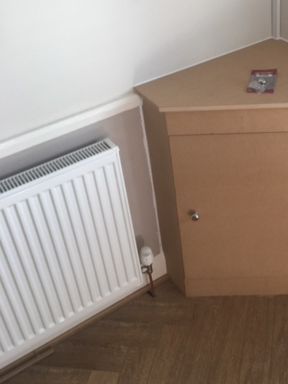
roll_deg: +2.8
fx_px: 532
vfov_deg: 39.1
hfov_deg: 29.5
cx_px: 238
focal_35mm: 48
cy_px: 124
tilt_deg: -31.7
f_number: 2.2
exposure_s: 1/50
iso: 32
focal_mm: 4.15
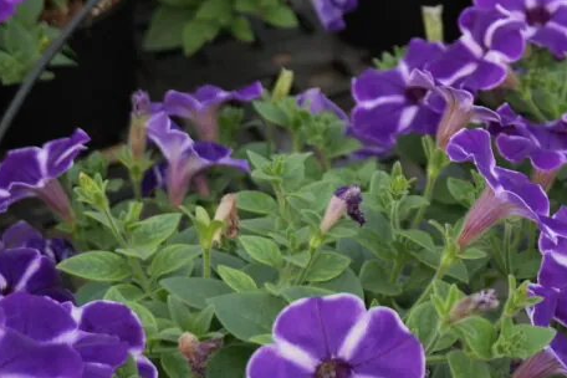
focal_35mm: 108
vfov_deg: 12.7
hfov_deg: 18.5
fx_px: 1701
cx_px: 560
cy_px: 119
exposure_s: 1/160
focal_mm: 41
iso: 400
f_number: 4.8
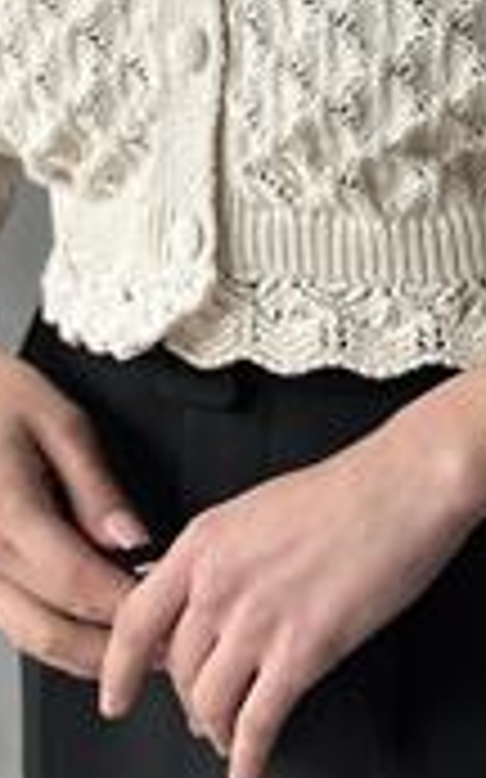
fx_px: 2651
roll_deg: -0.2
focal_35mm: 125
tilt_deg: +0.1
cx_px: 436
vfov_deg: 16.4
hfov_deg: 10.4
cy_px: 4
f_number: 1.78
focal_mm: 6.86
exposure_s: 1/66
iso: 125
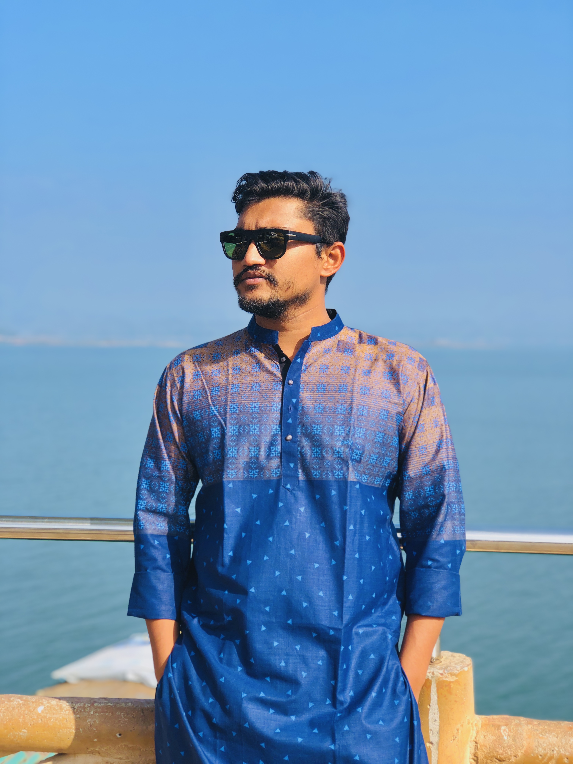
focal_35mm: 57
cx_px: 286
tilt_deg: -1.8
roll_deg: -1.1
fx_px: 1258
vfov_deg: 33.8
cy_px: 382
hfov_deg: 25.7
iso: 20
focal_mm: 6.6
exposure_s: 1/470
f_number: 2.8
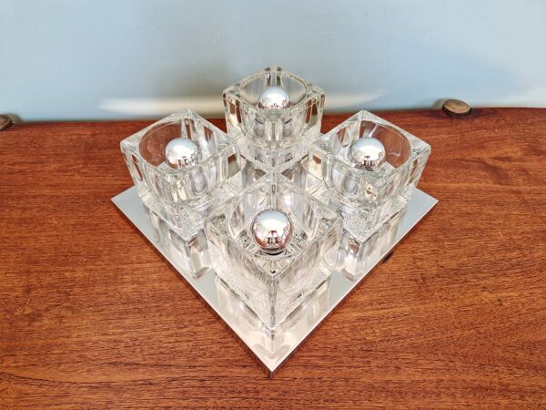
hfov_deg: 73.9
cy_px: 205
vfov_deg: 58.9
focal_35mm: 23
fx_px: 363
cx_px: 273
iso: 160
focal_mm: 5.4
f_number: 1.8
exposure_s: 1/100
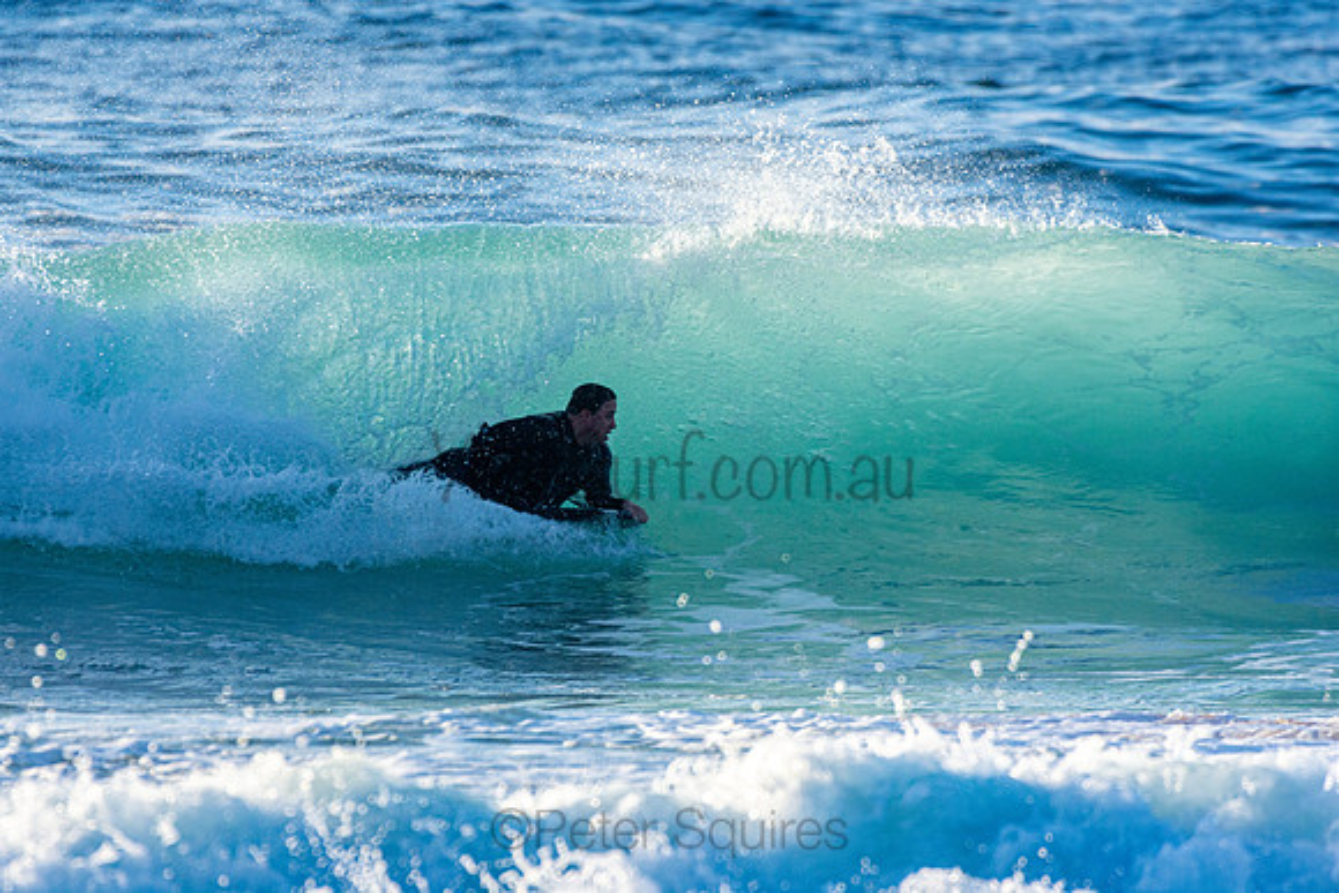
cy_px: 446
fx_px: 27901
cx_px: 670
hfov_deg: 2.7
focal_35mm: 750
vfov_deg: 1.8
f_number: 5.6
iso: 320
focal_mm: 500
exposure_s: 1/1250
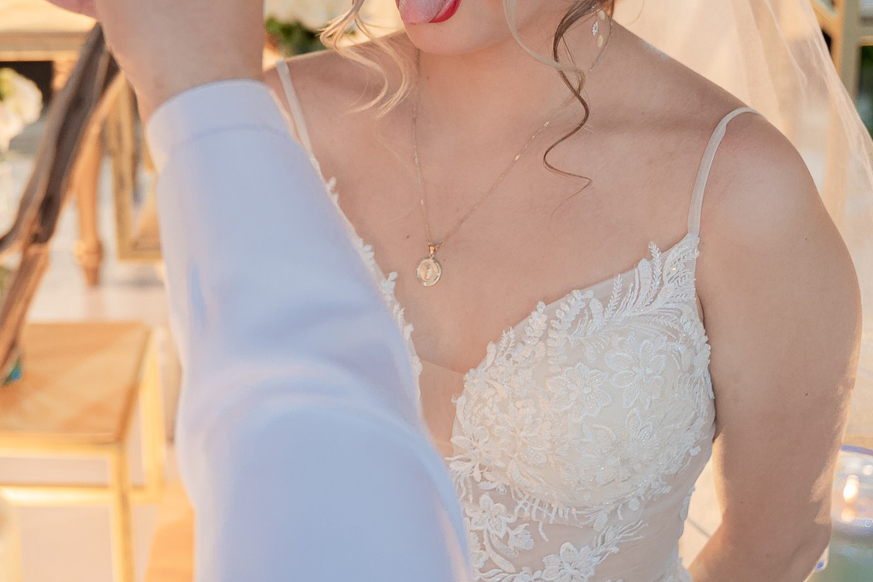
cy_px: 93
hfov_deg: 28.7
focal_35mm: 68
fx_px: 1649
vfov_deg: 19.8
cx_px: 117
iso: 1000
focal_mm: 30
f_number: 2.8
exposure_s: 1/200
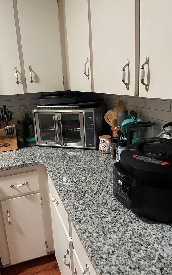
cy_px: 138
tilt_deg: -13.8
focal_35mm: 28
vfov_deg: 66.5
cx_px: 77
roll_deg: +3.1
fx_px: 210
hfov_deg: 44.5
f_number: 1.6
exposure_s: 1/40
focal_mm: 4.2
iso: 640
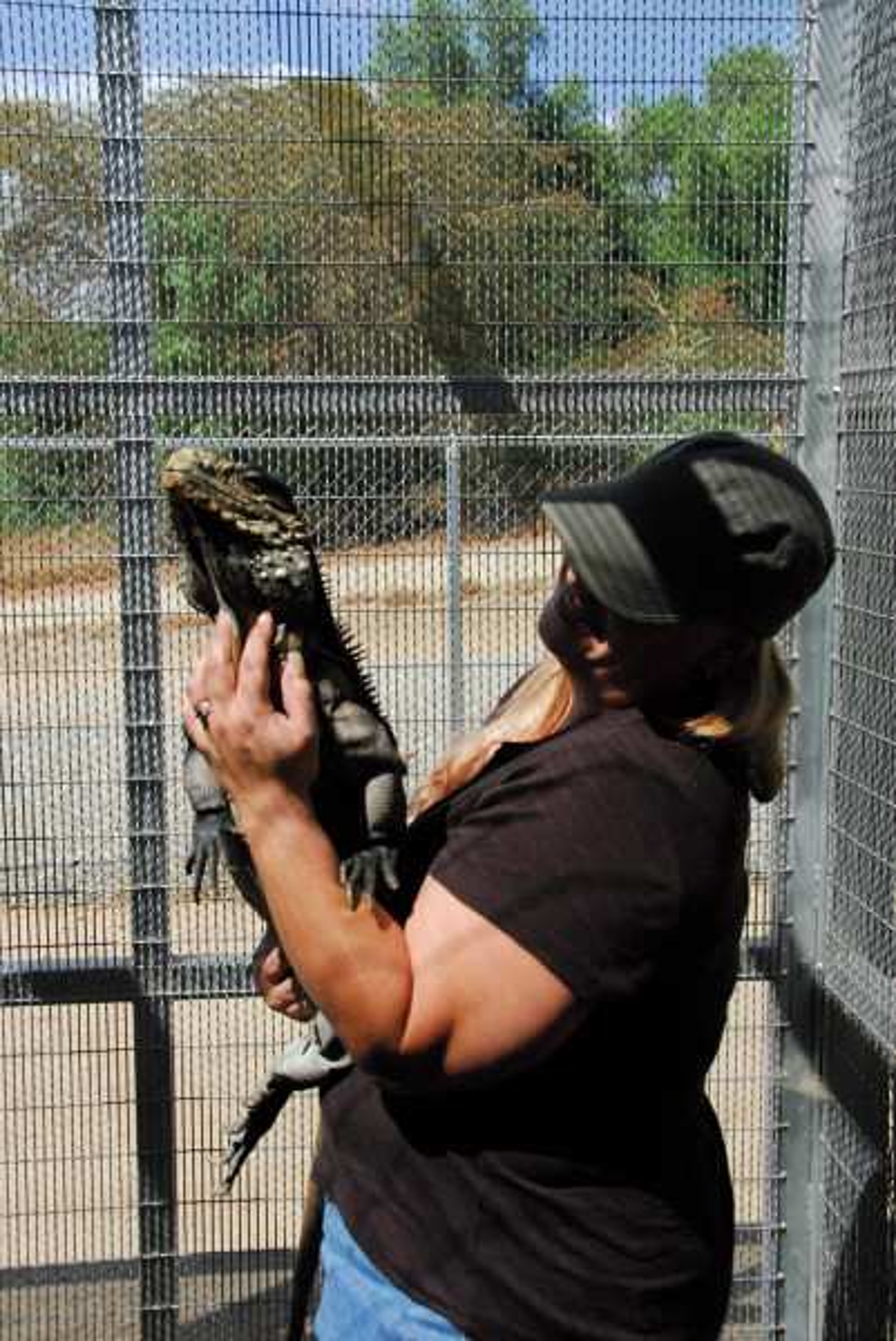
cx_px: 448
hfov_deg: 31.9
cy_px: 670
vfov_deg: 46.4
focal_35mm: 42
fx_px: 1565
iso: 1600
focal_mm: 28
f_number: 8
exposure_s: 1/3000
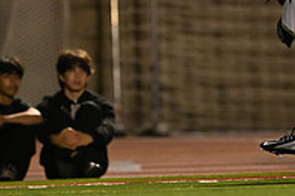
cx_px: 222
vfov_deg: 1.2
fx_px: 9653
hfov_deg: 1.8
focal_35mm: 1179
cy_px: 56
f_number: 2.8
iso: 3200
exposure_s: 1/1000
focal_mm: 400
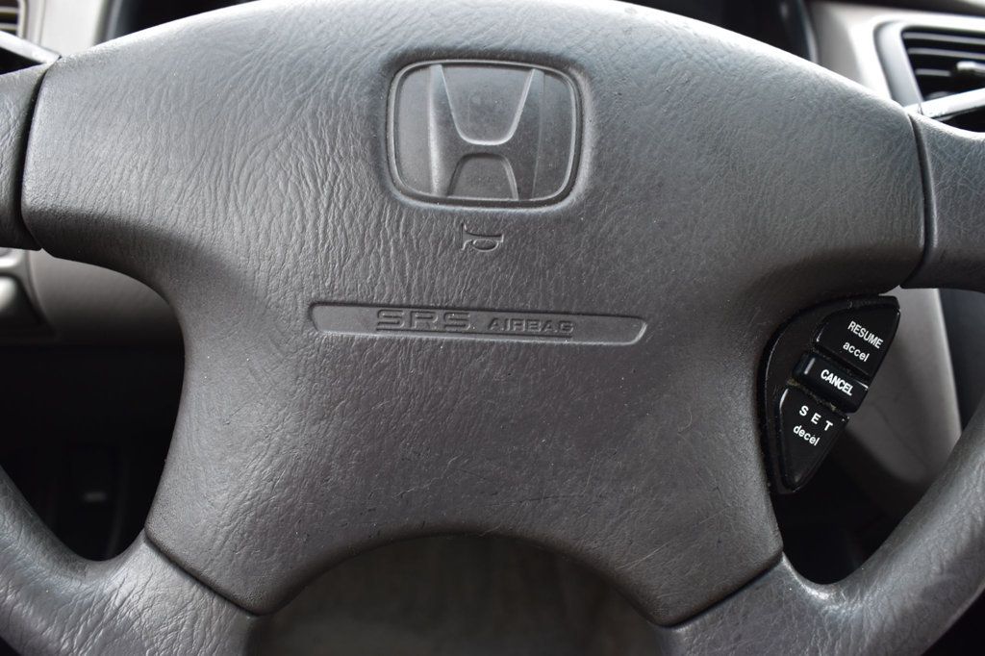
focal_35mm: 34
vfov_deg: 38.3
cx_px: 492
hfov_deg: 55.1
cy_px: 328
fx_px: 944
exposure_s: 1/40
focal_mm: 23
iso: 400
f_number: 7.1
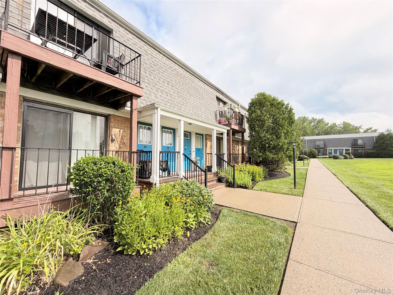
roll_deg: +0.8
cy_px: 148
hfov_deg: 102.1
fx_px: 159
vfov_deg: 85.7
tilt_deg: +3.6
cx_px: 196
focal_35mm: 14
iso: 20
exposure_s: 1/853
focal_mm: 2.22
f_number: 2.2
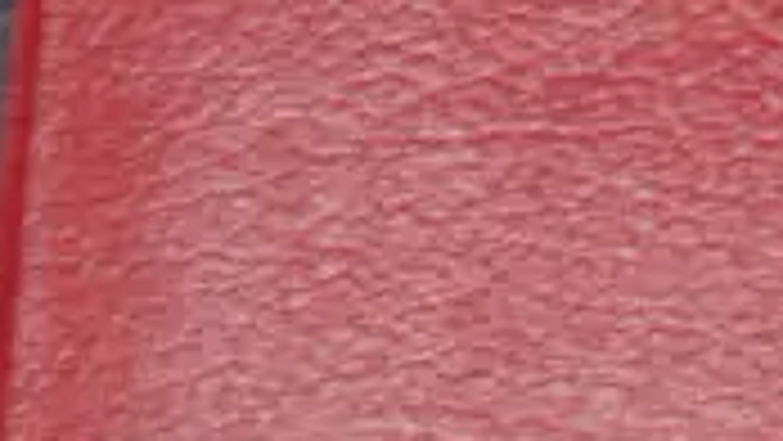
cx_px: 1588
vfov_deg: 5.7
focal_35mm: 205
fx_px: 4258
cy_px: 981
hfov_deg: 9.7
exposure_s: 1/80
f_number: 3.6
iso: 200
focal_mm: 16
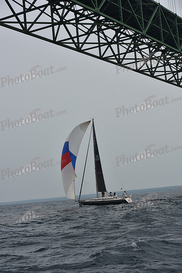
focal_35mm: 70
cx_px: 91
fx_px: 530
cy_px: 136
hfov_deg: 19.5
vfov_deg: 28.8
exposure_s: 1/1000
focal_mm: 70
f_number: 6.3
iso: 250
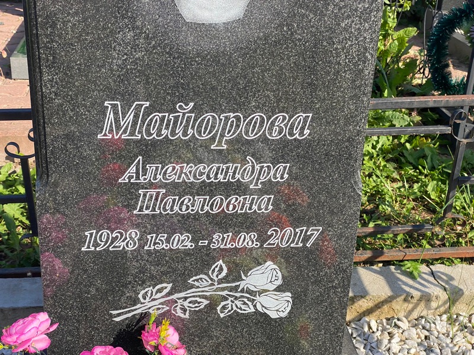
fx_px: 712
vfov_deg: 28.0
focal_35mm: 52
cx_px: 237
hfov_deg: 36.8
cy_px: 178
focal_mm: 6
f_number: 2
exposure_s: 1/978
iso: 20
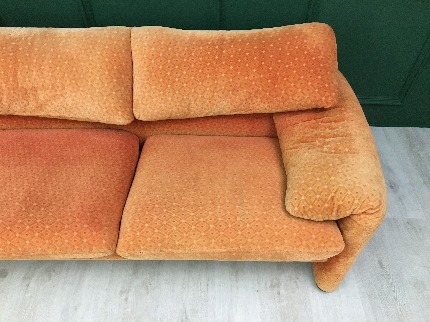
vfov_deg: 48.2
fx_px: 360
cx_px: 215
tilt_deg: -47.6
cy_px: 161
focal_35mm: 29
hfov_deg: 61.7
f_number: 2.2
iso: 200
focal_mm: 4.15
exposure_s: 1/25
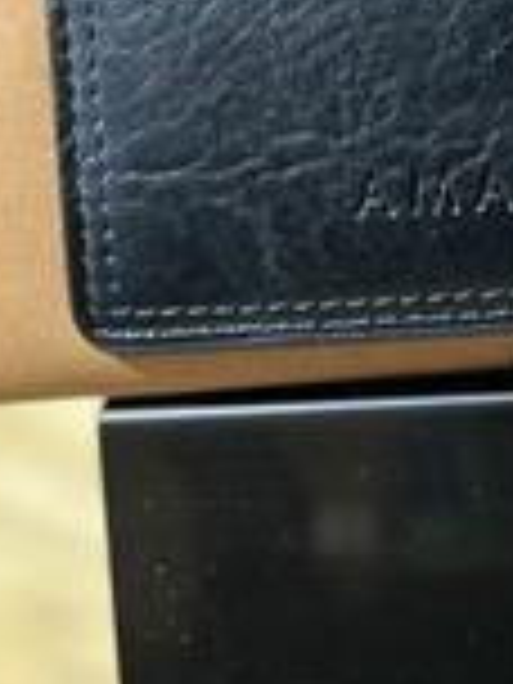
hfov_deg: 15.9
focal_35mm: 91
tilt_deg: -16.0
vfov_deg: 19.7
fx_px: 1798
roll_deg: +6.5
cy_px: -227
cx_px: 540
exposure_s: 1/33
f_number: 1.5
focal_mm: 5.7
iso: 400
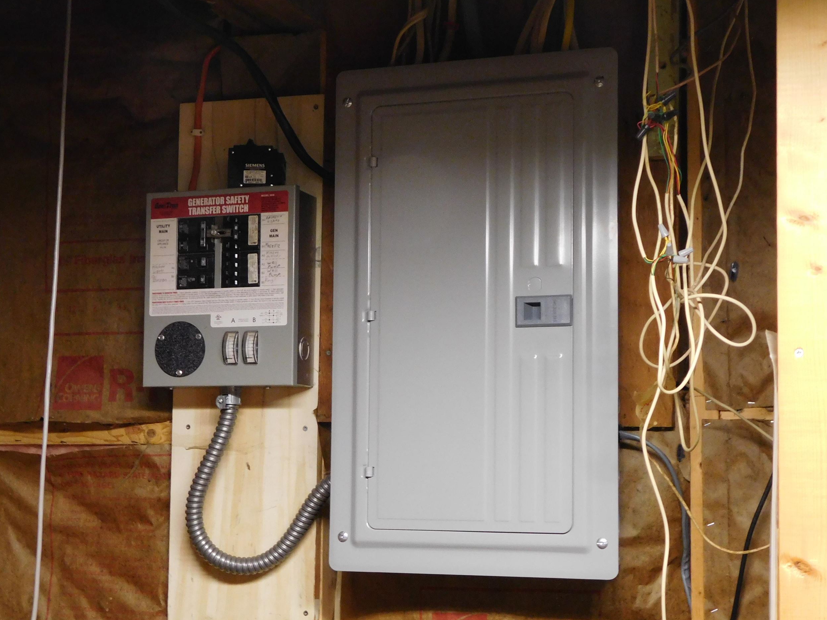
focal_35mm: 63
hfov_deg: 30.7
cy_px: 381
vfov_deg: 23.2
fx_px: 1505
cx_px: 377
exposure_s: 1/15
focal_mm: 9
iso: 400
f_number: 3.8
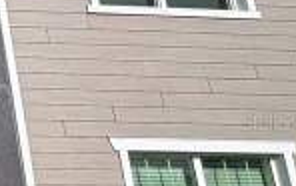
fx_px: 646
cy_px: 122
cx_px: -464
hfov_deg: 13.9
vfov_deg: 16.3
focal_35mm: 80
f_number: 2.2
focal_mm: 2.22
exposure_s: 1/1500
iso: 20
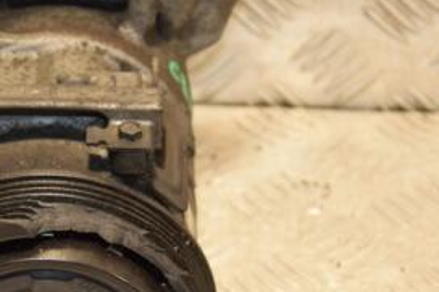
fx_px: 2498
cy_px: 182
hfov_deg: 10.0
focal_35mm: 205
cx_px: 32
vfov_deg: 6.7
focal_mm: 62
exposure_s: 1/125
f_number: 5.3
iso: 800
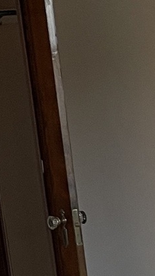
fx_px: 1140
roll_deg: +3.3
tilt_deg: -20.8
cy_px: 444
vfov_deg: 12.9
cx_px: 272
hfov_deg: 7.6
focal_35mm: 156
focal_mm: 5.1
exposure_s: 1/95
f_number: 1.6
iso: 125
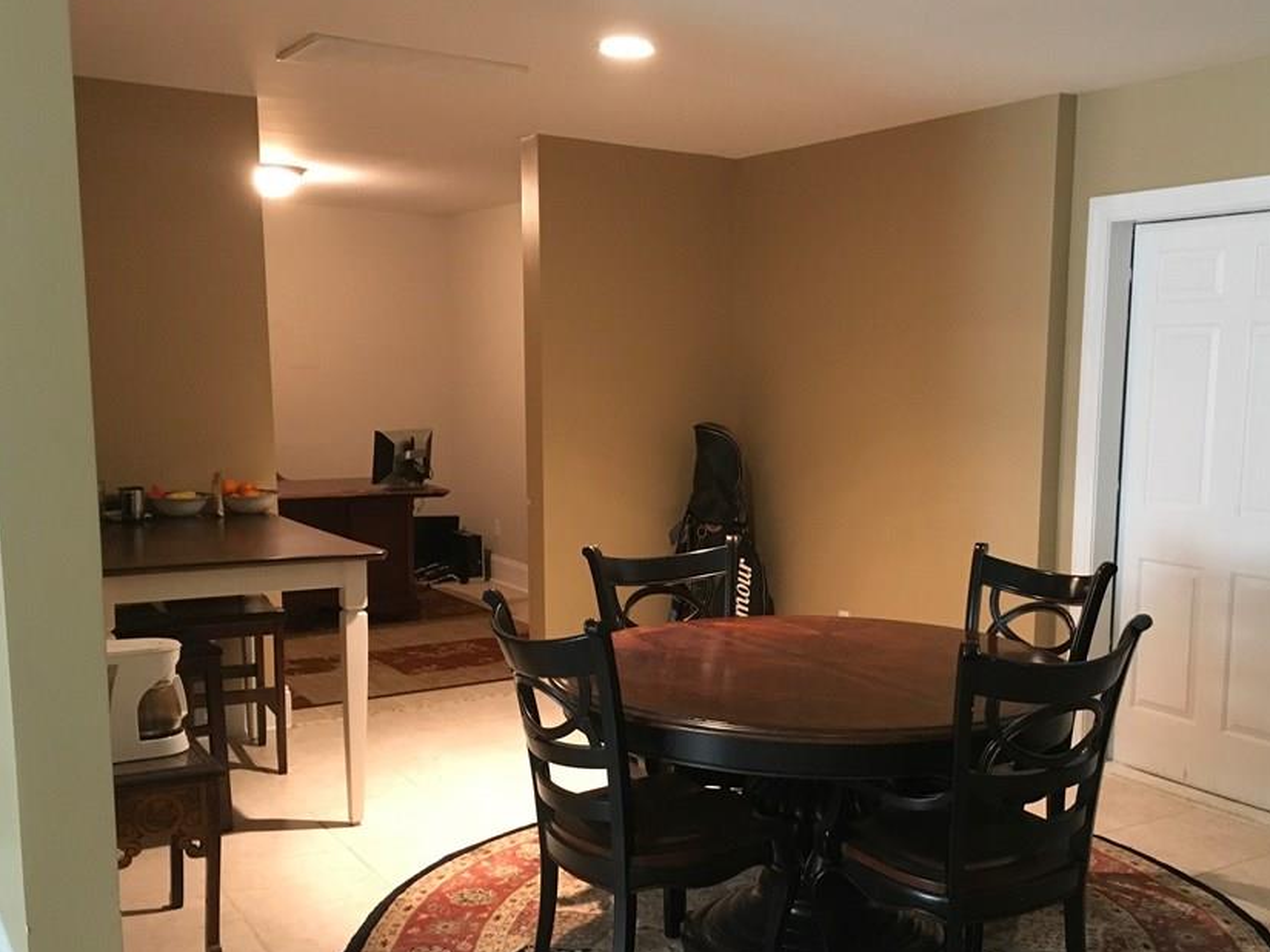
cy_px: 566
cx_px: 762
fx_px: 1321
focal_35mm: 36
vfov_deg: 39.5
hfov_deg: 51.0
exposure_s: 1/15
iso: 250
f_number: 2.2
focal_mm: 4.15
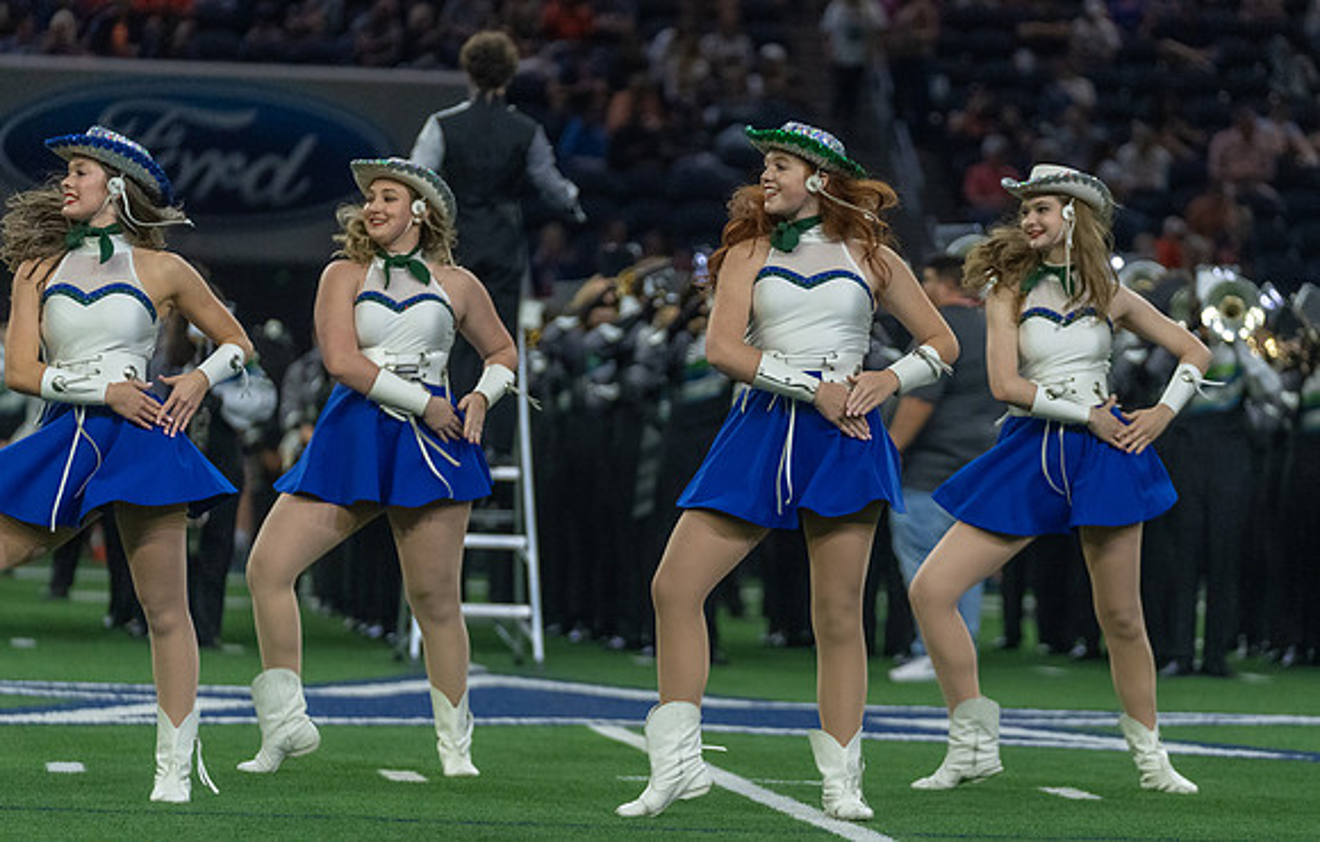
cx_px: 795
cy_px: 435
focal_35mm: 204
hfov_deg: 10.2
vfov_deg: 6.5
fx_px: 7364
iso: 4000
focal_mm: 158
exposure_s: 1/1250
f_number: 2.8
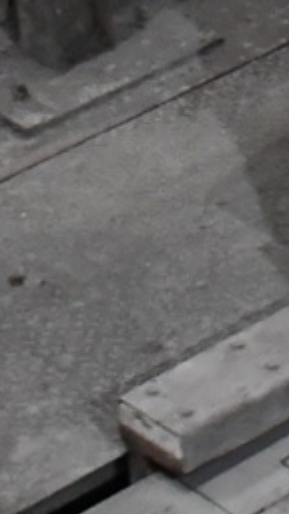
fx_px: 4196
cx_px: 1074
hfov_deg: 3.8
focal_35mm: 308
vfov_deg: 6.7
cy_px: -601
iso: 3200
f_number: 4
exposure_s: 1/100
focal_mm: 30
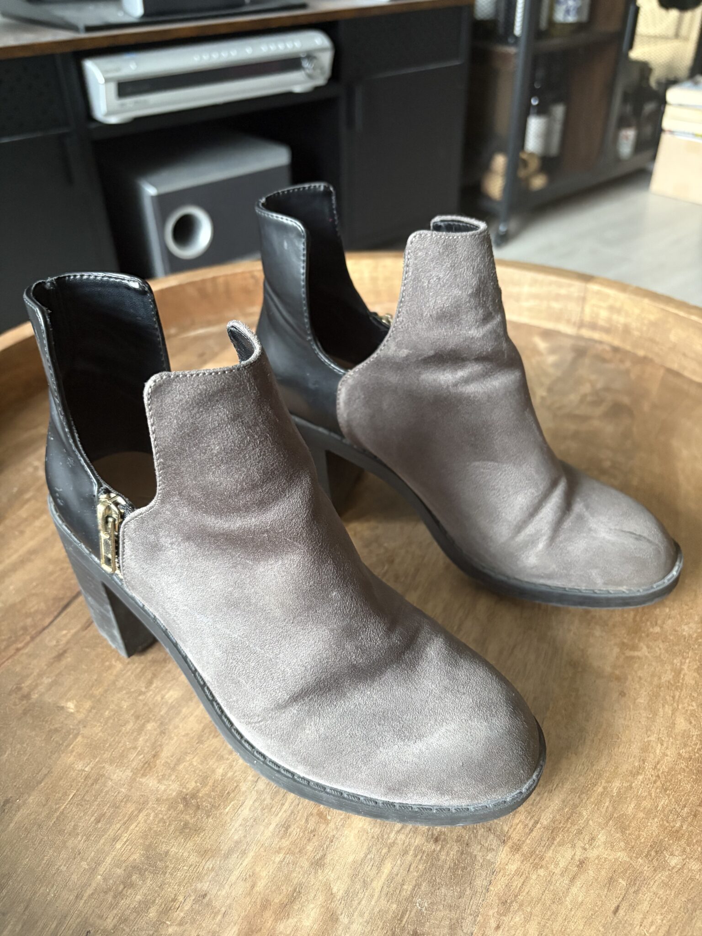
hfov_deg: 53.1
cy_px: 468
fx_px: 703
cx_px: 351
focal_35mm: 26
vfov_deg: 67.3
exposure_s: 1/40
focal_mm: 5.96
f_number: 1.6
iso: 500
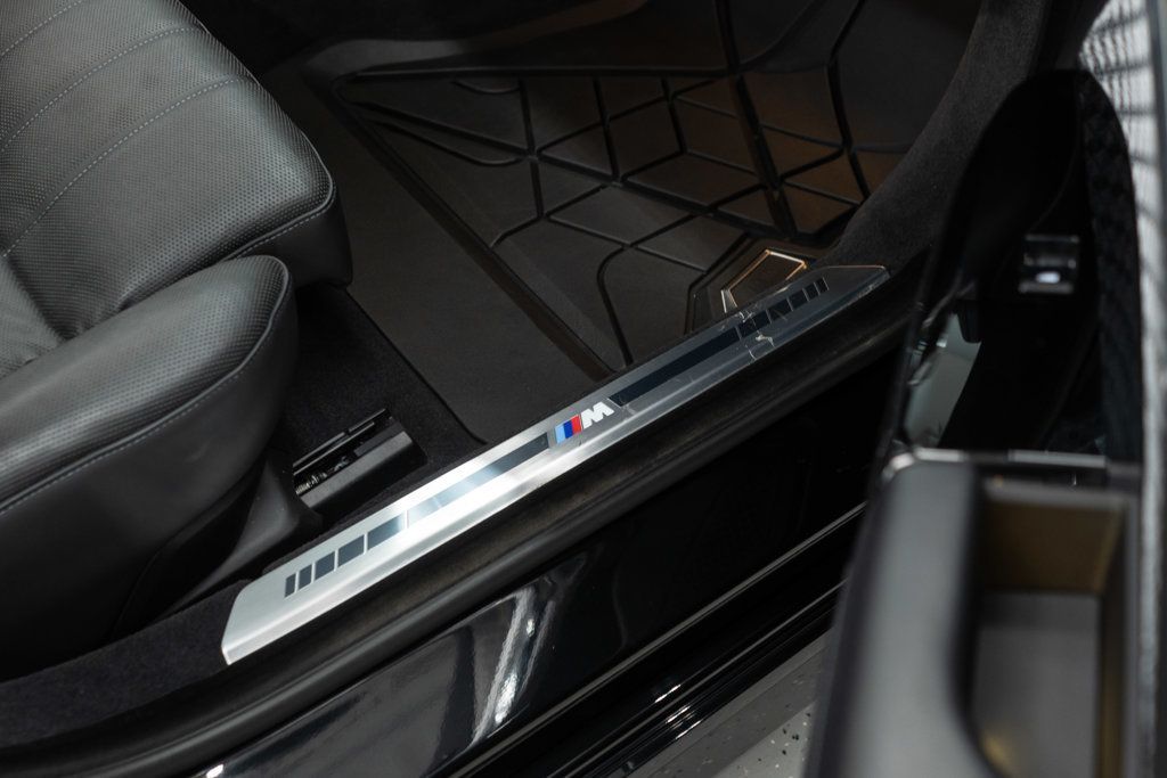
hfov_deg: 46.4
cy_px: 389
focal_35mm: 42
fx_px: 1362
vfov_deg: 31.9
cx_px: 584
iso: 640
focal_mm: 28
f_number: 3.2
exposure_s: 1/40
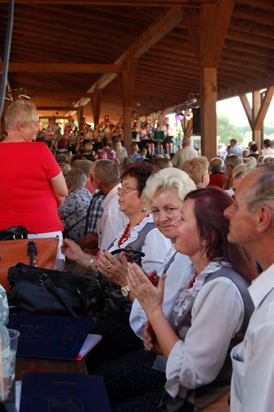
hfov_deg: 26.4
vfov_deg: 38.9
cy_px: 206
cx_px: 137
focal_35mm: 51
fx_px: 583
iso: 400
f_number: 5
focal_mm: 34
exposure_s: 1/80
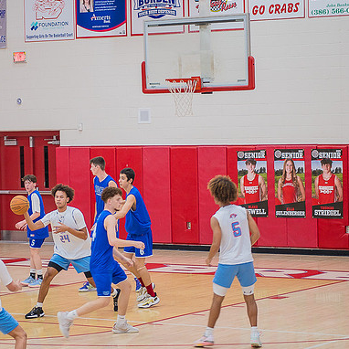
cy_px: 175
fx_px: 1597
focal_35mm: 140
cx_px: 113
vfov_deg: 12.5
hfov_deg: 12.5
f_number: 4.5
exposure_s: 1/250
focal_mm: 95
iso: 1000
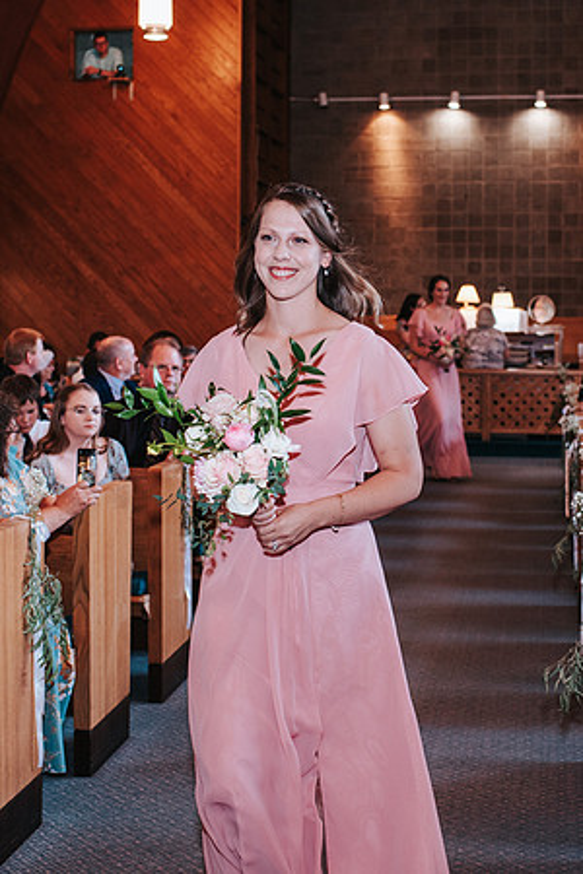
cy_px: 391
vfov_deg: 34.3
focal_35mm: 58
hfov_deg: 23.3
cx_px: 335
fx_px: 1415
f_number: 3.2
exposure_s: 1/125
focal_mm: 35
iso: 1000
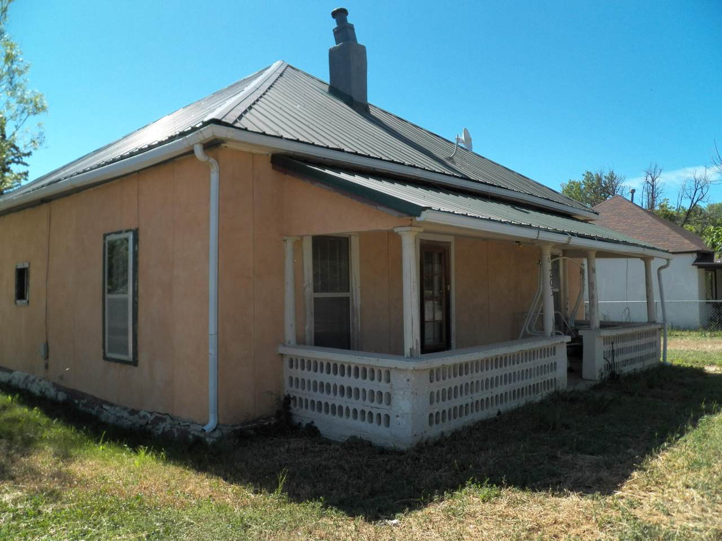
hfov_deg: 63.4
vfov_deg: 49.7
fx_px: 584
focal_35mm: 28
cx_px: 361
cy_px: 270
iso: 125
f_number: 4
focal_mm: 4.9
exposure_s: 1/1250
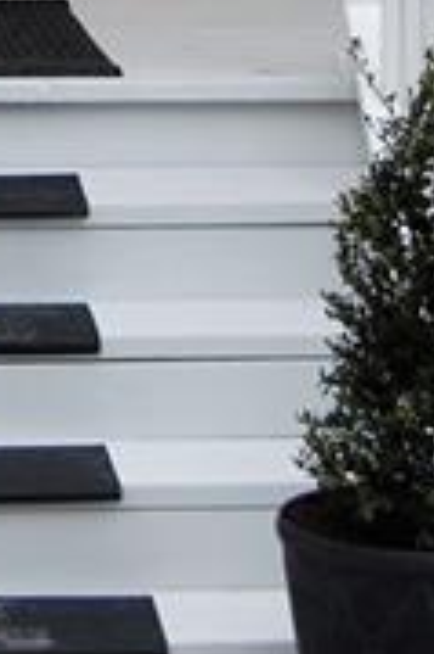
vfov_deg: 11.0
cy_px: -296
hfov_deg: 7.5
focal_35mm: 180
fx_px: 3261
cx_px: -171
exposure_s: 1/80
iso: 400
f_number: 4.5
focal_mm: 28
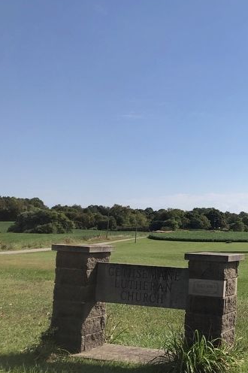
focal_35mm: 47
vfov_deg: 41.9
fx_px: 486
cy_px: 206
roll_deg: -1.8
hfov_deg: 25.6
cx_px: 298
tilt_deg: +4.3
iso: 20
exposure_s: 1/3472
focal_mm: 4
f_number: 1.8
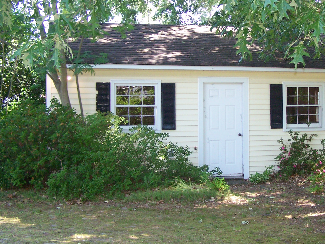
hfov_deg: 32.8
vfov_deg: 25.2
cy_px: 116
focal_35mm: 58
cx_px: 228
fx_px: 545
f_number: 2.8
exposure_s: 1/125
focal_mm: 6.3
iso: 160
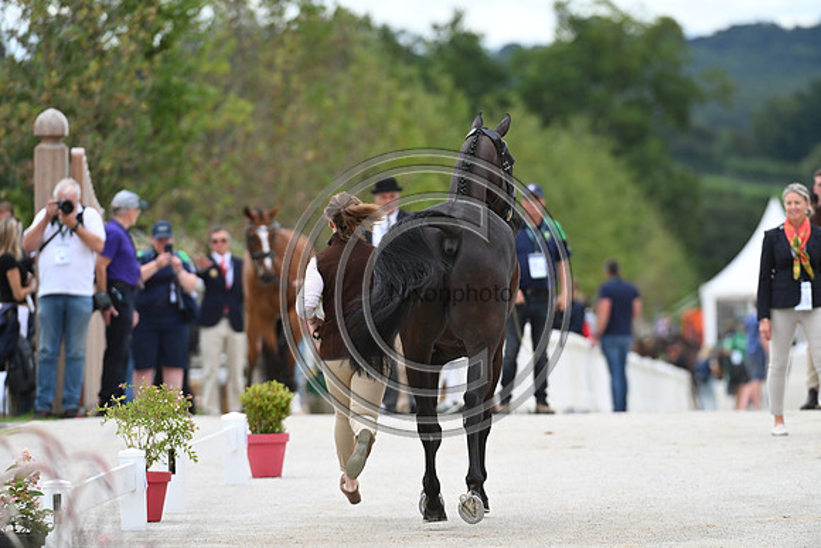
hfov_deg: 5.2
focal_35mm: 400
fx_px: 9124
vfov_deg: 3.4
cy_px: 274
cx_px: 410
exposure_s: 1/1250
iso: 640
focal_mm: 400
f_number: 5.6
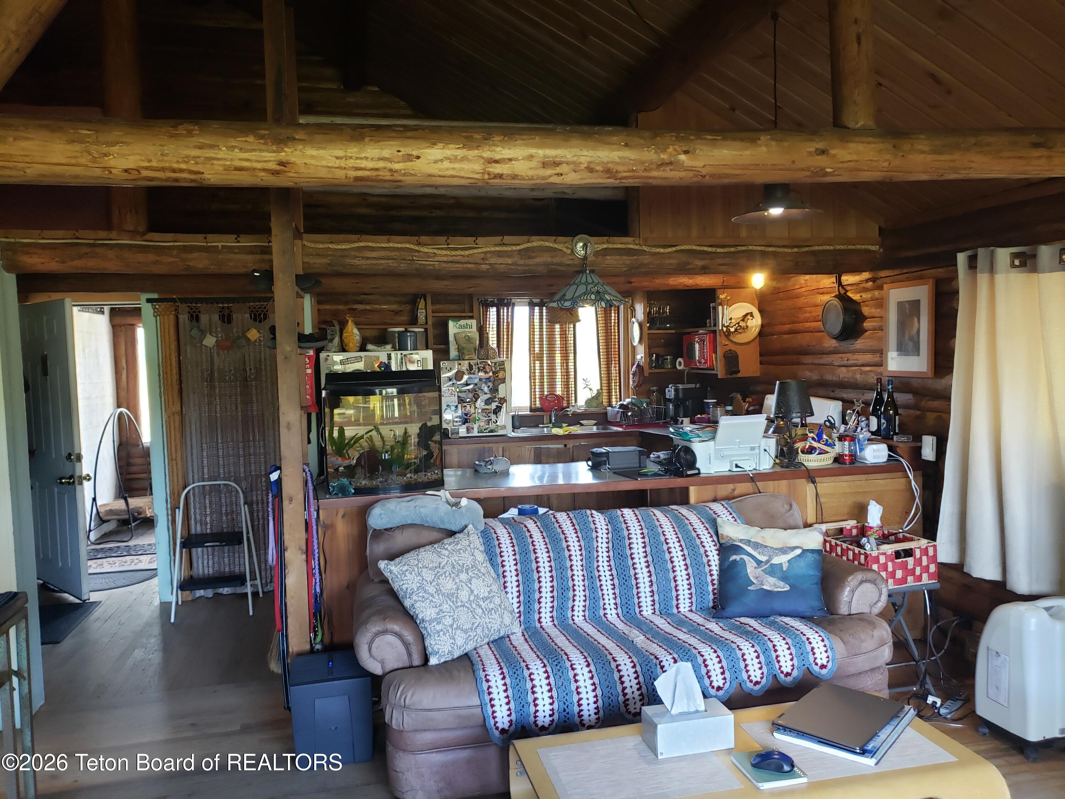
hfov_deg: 67.3
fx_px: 800
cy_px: 400
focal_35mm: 26
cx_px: 532
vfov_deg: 53.1
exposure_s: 1/60
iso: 320
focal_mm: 4.3
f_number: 1.5
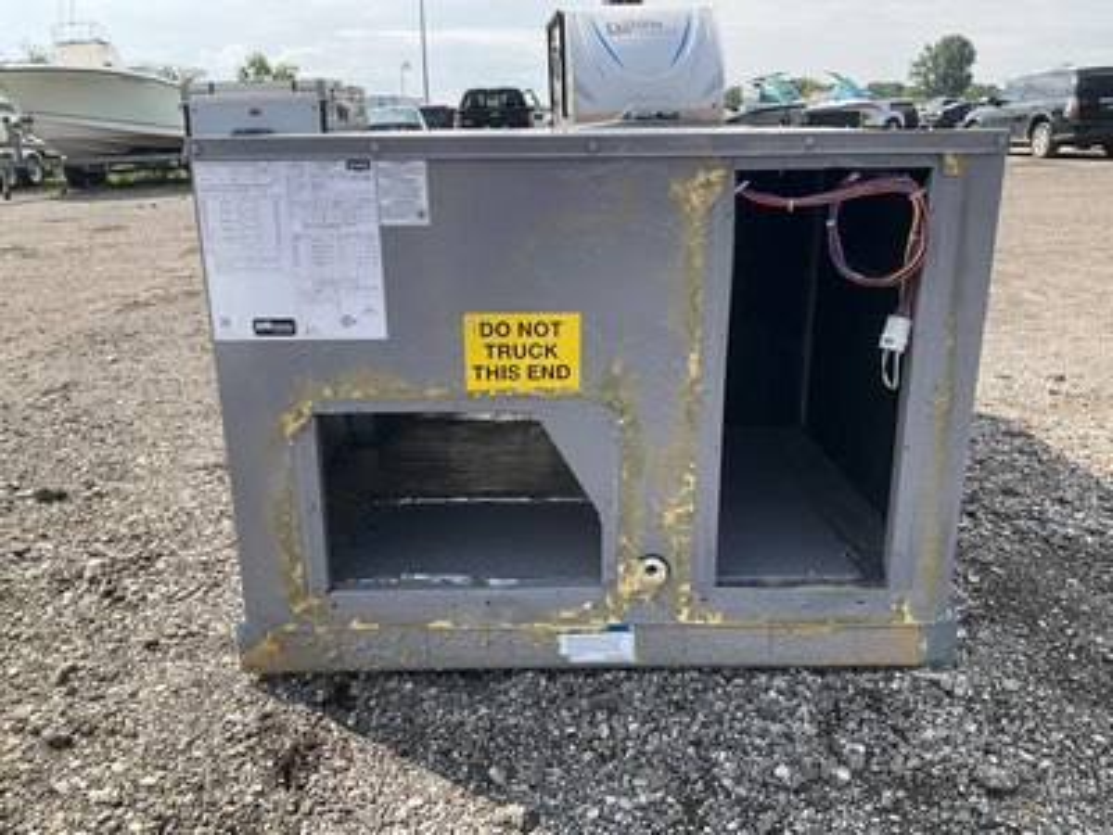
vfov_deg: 48.2
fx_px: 932
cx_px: 556
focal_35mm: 29
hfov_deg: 61.7
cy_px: 418
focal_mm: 3
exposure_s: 1/855
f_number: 1.8
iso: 25
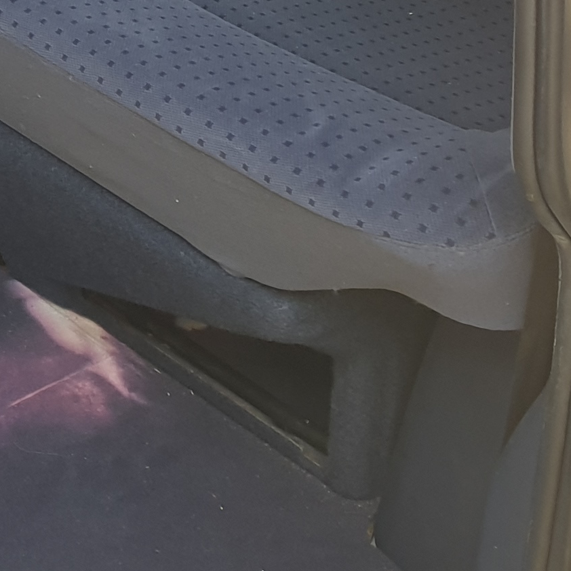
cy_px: -282
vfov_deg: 14.7
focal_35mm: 110
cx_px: -468
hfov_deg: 14.0
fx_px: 2053
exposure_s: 1/100
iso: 64
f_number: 2.4
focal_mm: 4.3
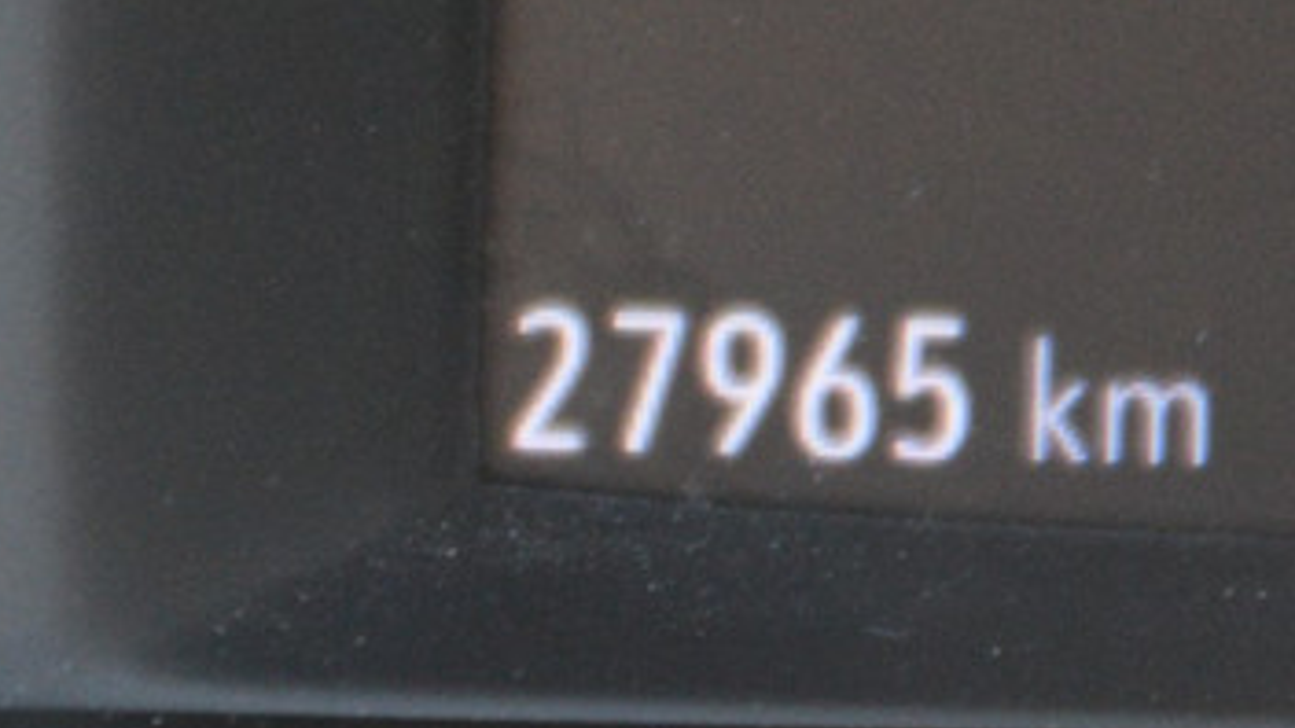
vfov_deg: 1.0
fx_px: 42339
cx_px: 765
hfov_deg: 1.8
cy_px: 245
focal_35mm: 1233
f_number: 6.3
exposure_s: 1/125
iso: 2800
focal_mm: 270
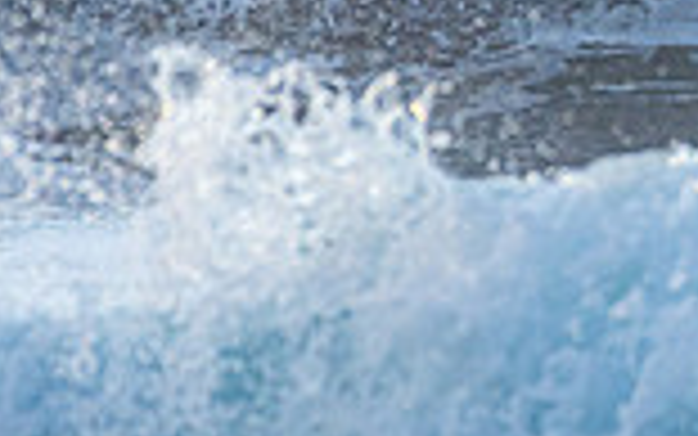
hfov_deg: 0.8
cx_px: 1121
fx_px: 52103
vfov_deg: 0.5
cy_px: -196
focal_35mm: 2738
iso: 720
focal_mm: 480
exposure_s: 1/1250
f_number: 5.6
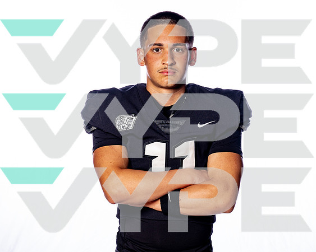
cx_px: 130
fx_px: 767
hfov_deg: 23.2
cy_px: 121
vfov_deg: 18.7
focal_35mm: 82
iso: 250
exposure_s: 1/250
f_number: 7.1
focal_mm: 70
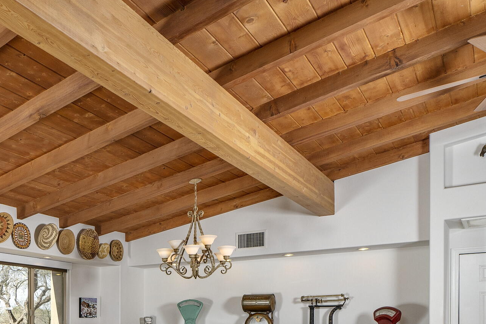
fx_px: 472
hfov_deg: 47.8
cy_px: 325
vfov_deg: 34.4
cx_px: 33
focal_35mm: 35
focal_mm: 16
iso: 200
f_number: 7.1
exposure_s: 1/200
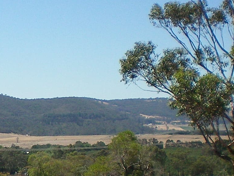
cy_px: 140
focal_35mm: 129
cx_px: -31
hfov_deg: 14.9
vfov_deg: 11.5
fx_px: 872
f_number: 4.6
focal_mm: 6.3
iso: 64
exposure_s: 1/500
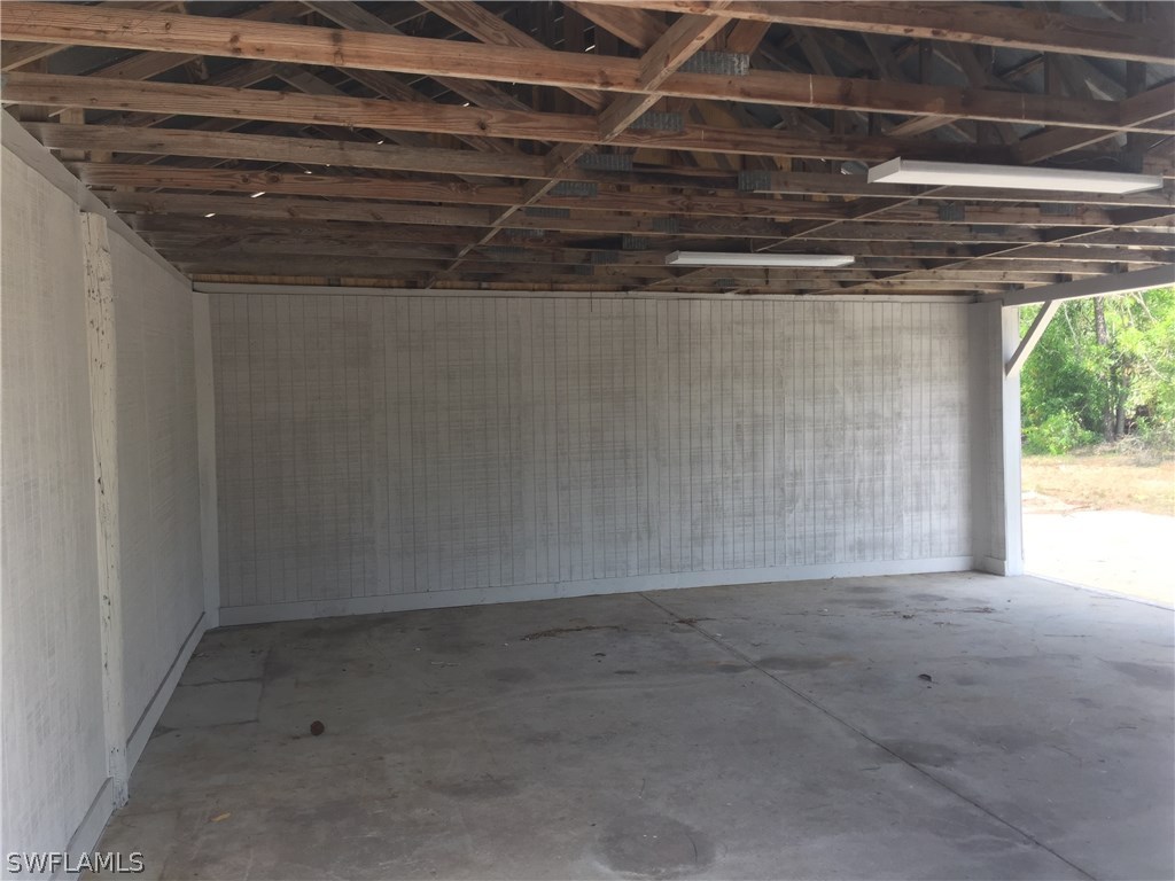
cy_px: 440
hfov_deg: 61.7
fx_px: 984
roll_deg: +0.4
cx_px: 588
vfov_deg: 48.2
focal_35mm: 29
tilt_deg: -1.7
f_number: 2.2
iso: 32
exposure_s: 1/156
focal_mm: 4.15
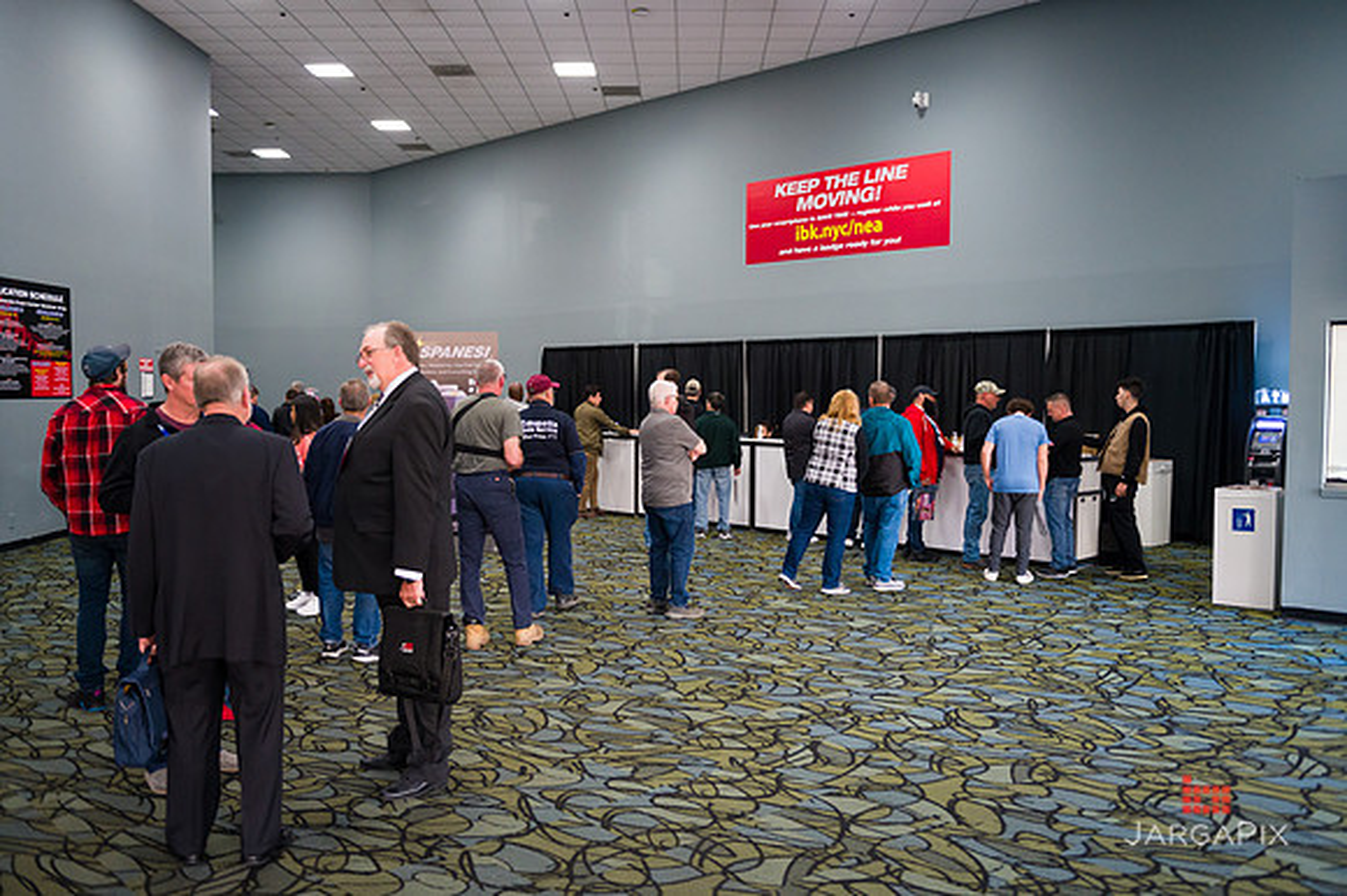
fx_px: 1197
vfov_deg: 41.1
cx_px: 674
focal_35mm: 32
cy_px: 448
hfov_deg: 58.7
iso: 3200
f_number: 3.2
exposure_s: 1/200
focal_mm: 32
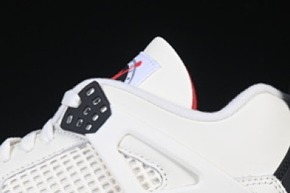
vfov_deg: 6.7
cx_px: 36
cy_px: 189
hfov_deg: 10.0
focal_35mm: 205
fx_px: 1651
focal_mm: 50
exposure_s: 1/80
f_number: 8
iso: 160
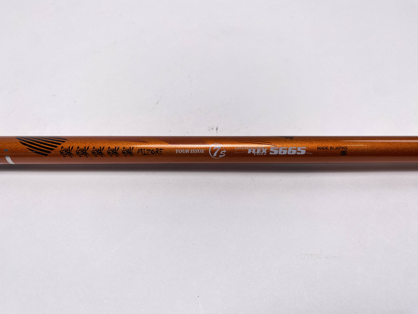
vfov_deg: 53.1
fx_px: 314
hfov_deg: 67.3
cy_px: 157
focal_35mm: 26
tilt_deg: -55.8
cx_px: 209
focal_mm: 4.25
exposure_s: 1/510
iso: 32
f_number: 1.8
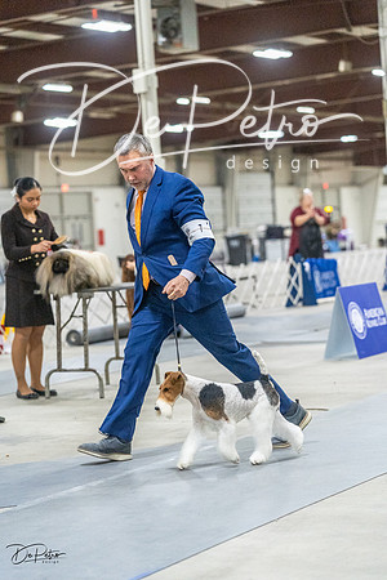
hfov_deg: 13.8
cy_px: 290
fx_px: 1596
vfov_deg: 20.6
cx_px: 194
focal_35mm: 99
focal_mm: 99
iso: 6400
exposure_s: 1/400
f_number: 3.2
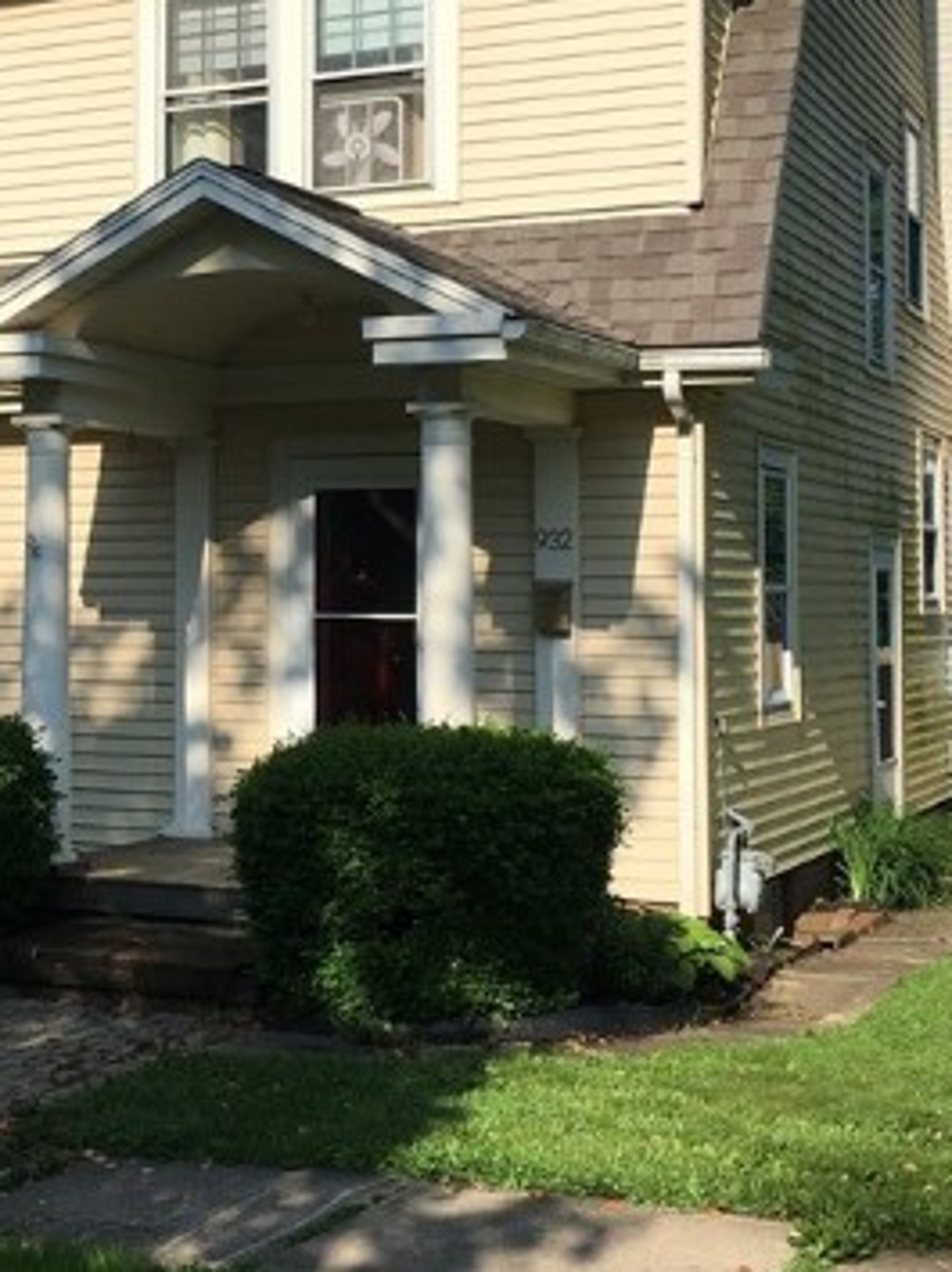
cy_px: 446
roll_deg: -0.5
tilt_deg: +3.9
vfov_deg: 30.6
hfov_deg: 22.6
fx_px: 2313
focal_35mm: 63
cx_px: 68
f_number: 2.2
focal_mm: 4.15
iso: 25
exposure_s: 1/1538
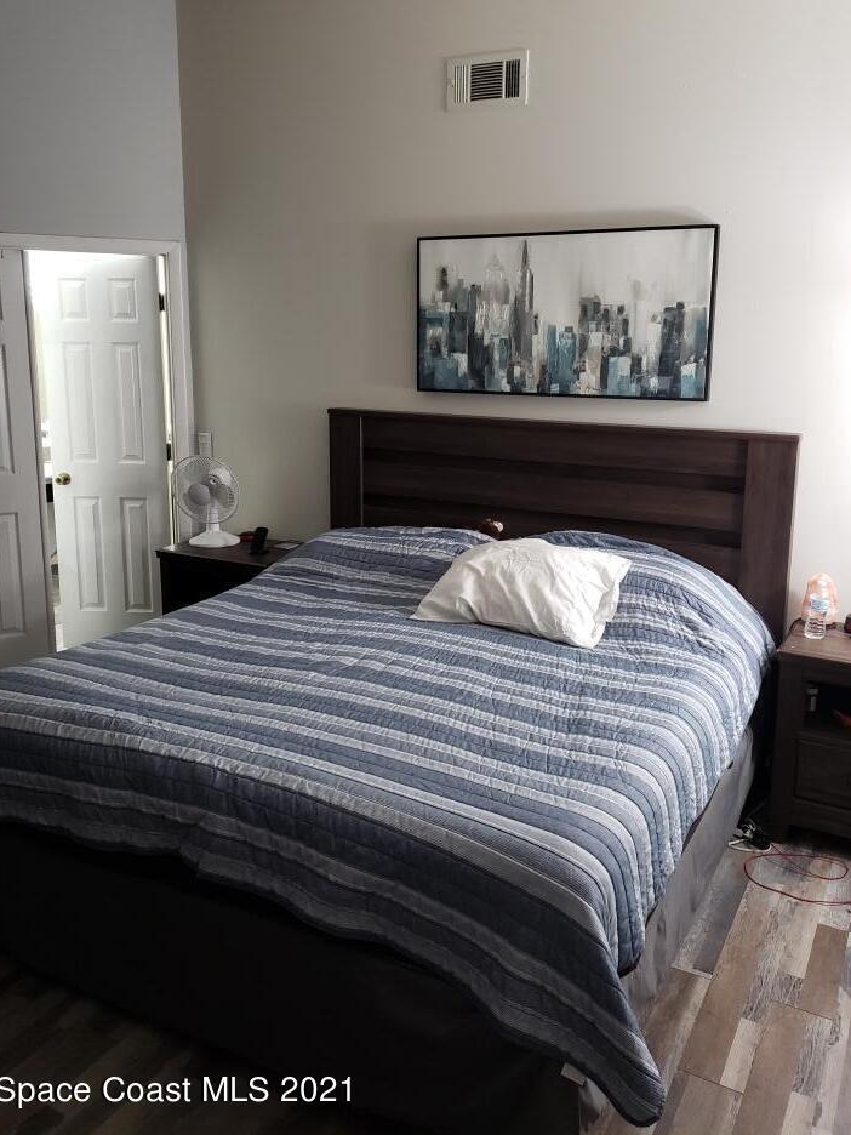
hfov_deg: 49.7
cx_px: 445
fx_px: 918
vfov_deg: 63.4
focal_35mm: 28
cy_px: 534
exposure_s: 1/30
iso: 250
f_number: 1.5
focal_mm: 4.3
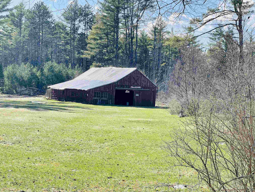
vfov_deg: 22.9
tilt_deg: -1.6
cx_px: 128
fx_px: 471
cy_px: 96
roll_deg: -1.9
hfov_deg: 30.3
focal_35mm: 64
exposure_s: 1/881
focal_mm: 7.5
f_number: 2.2
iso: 20
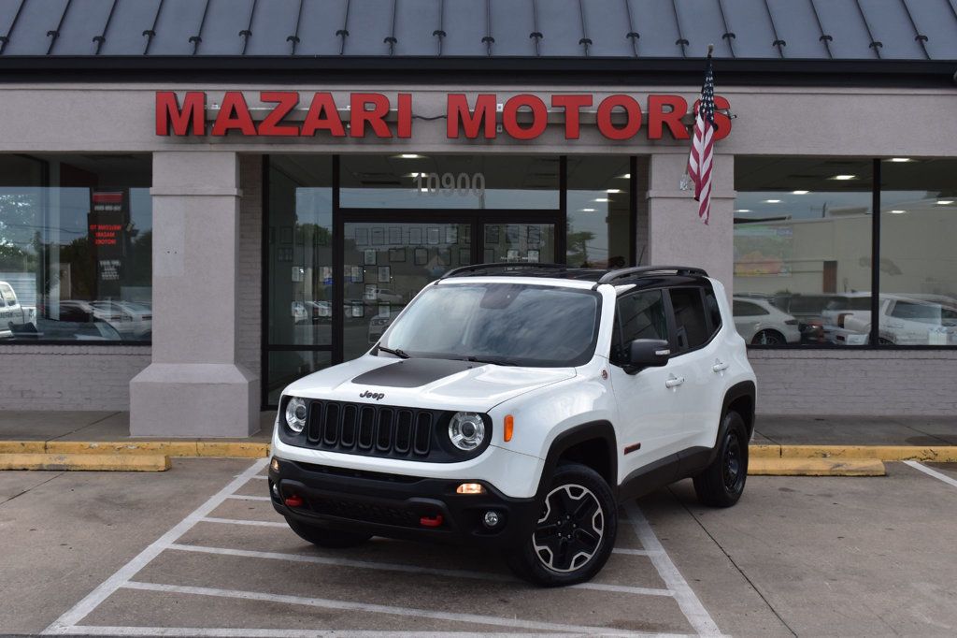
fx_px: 1236
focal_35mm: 46
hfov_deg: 42.3
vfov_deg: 28.9
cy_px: 319
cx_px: 478
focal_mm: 31
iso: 400
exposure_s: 1/250
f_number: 10
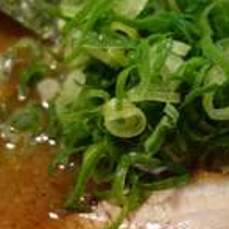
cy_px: 132
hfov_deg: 21.3
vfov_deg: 21.4
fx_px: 606
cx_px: 164
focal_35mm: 81
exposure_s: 1/30
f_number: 1.8
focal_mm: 10.4
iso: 160
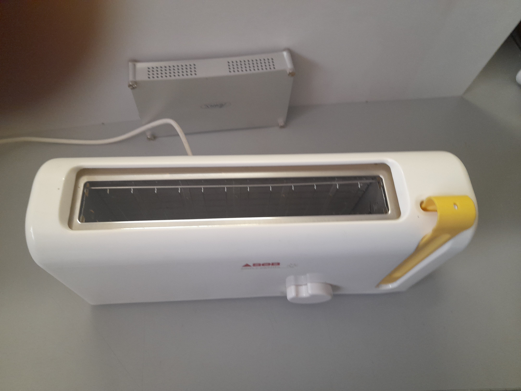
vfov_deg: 54.9
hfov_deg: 69.4
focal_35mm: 25
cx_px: 260
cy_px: 196
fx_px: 376
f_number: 2
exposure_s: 1/60
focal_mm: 4.6
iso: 250
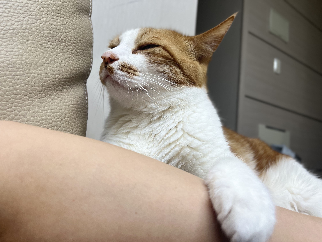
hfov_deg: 67.3
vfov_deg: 53.1
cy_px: 121
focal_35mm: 26
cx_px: 161
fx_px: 242
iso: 40
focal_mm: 5.1
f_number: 1.6
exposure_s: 1/120
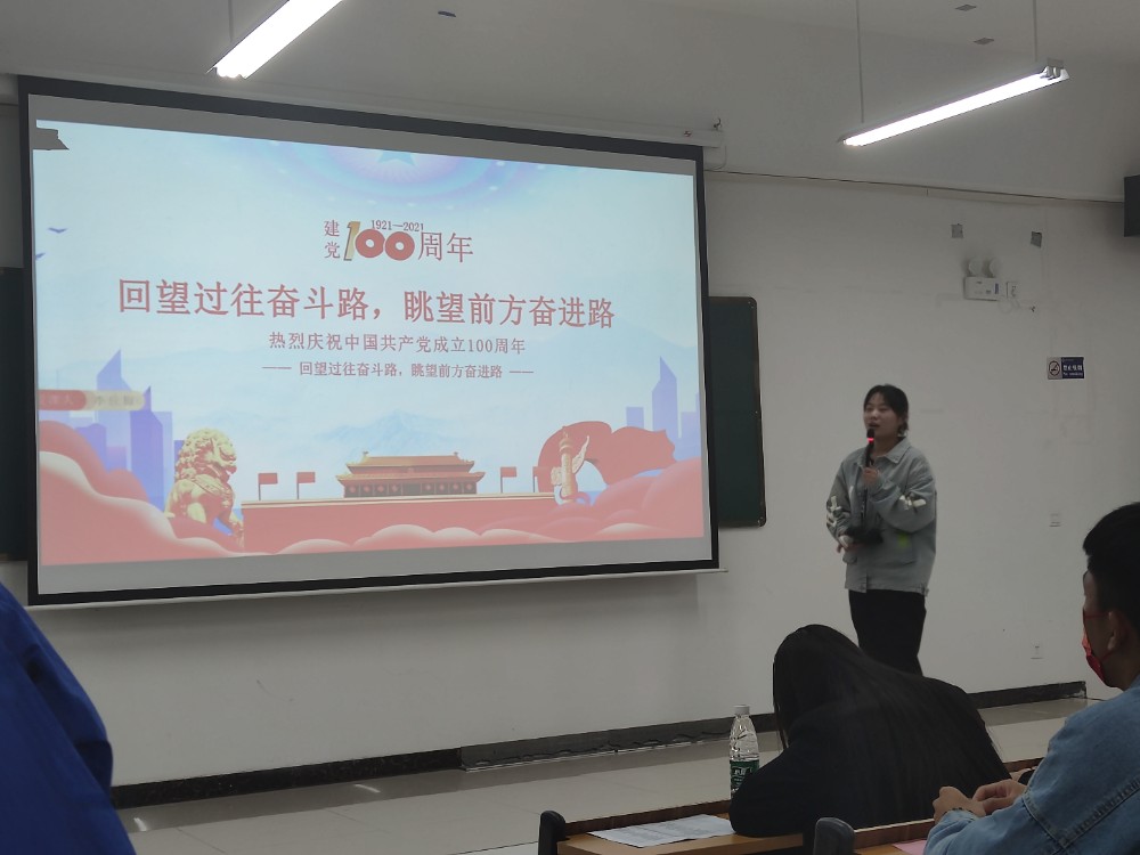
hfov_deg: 39.7
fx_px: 1581
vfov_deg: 30.3
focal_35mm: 48
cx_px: 570
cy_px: 428
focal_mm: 6.72
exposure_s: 1/100
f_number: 1.69
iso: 105
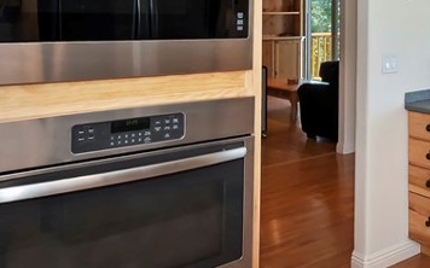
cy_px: 4
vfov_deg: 27.6
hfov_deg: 38.4
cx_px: 461
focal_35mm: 44
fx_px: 515
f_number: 8
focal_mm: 10
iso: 400
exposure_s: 1/30
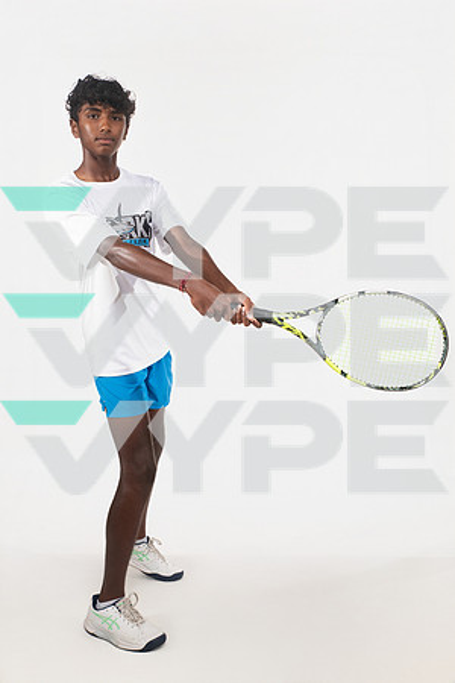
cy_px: 342
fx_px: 796
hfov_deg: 31.9
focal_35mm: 42
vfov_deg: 46.4
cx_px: 228
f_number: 7.1
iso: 500
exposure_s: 1/320
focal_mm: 42
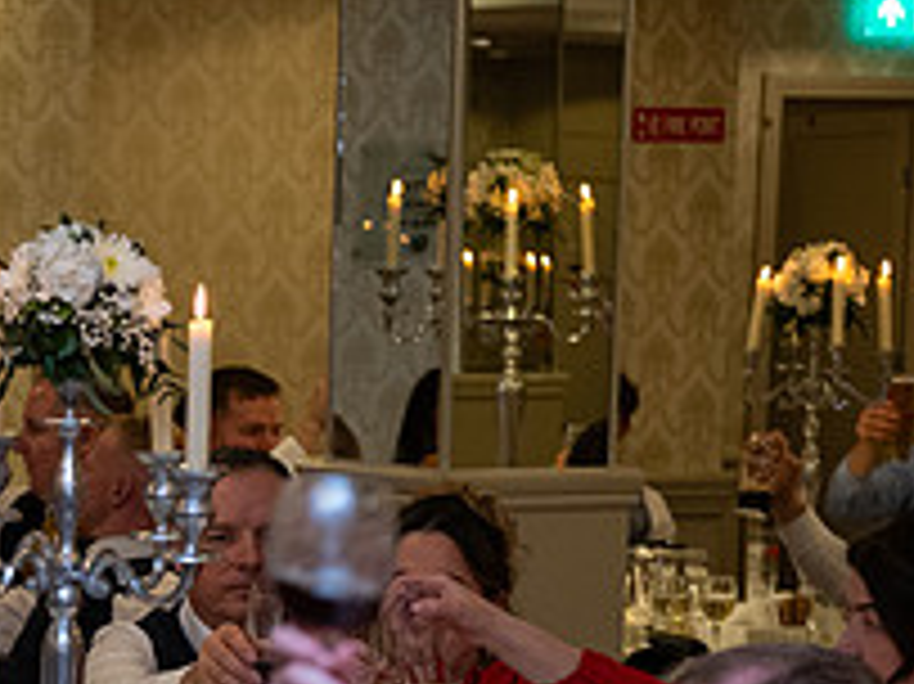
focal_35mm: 154
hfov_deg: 12.5
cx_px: -185
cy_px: 776
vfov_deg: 9.5
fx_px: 4064
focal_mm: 56
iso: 1000
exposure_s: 1/160
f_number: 3.5
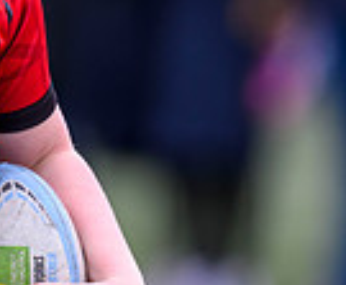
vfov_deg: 0.8
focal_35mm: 1888
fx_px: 19545
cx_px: -181
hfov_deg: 1.0
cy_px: 184
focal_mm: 400
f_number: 3.2
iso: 500
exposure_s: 1/1250
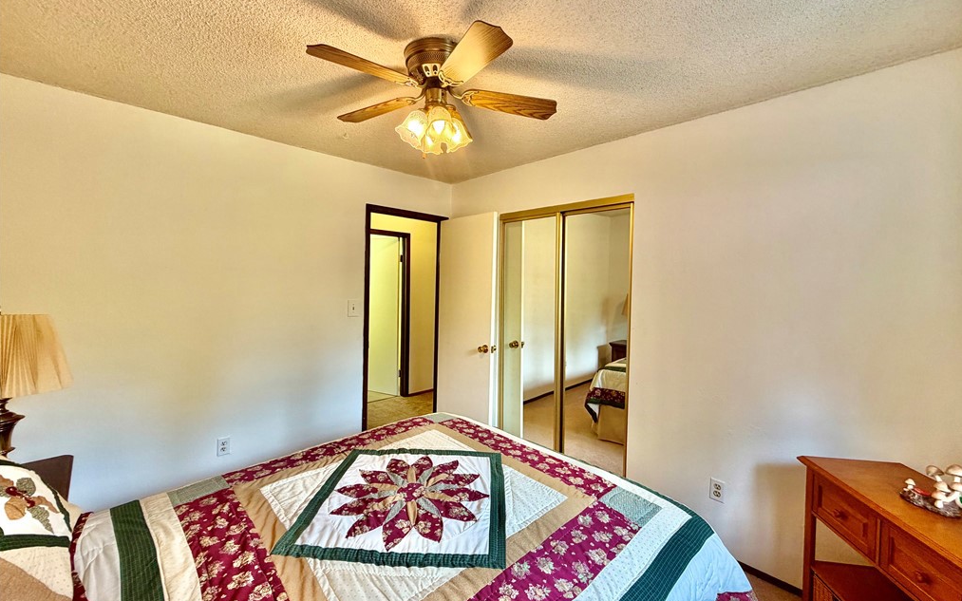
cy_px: 289
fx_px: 393
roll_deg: -1.6
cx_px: 484
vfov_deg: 74.8
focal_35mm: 15
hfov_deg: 101.5
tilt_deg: -0.9
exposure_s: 1/60
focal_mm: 2.22
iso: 200
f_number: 2.2
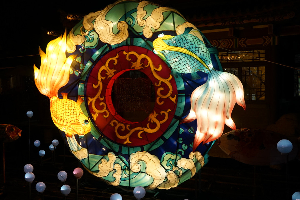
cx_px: 121
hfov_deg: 47.2
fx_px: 342
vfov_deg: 32.6
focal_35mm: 41
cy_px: 110
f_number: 4
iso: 640
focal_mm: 30
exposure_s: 1/160
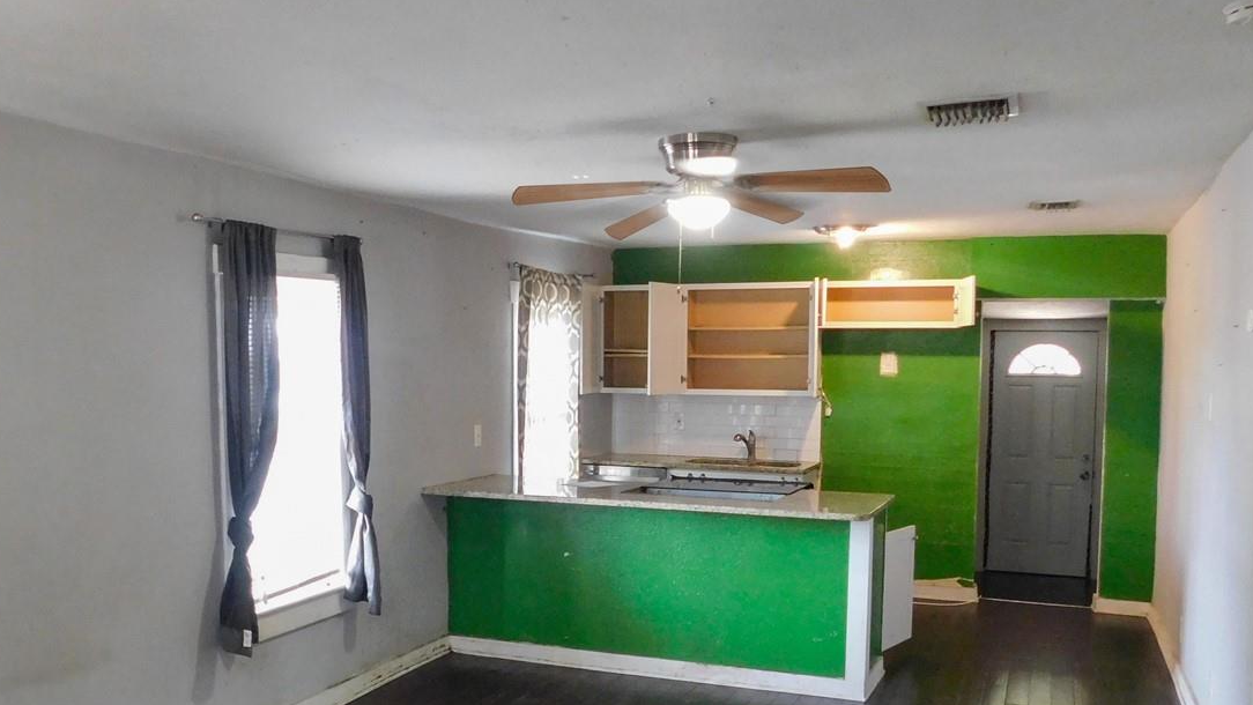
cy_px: 448
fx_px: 1229
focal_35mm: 37
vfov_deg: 31.8
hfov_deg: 53.6
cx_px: 501
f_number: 3
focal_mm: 4
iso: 400
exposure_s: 1/15
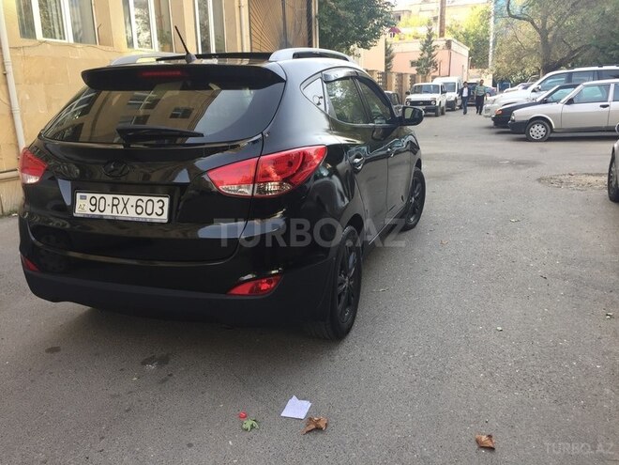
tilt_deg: -14.8
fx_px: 519
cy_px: 232
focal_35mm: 29
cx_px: 310
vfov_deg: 48.2
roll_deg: +1.3
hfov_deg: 61.7
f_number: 2.2
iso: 32
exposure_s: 1/169
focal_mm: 4.15
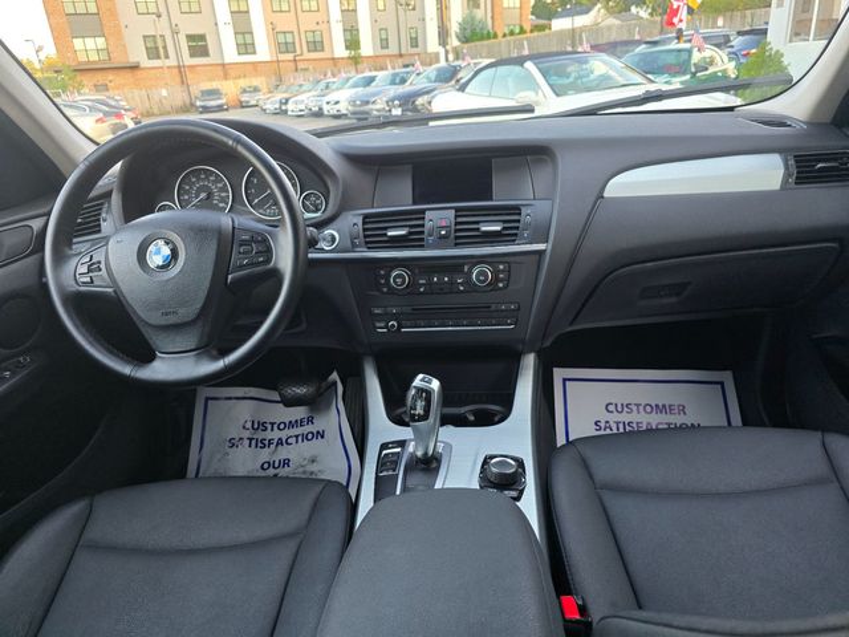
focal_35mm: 23
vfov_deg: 58.9
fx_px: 564
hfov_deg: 73.9
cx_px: 424
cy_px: 318
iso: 500
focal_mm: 6.3
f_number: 1.7
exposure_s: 1/120
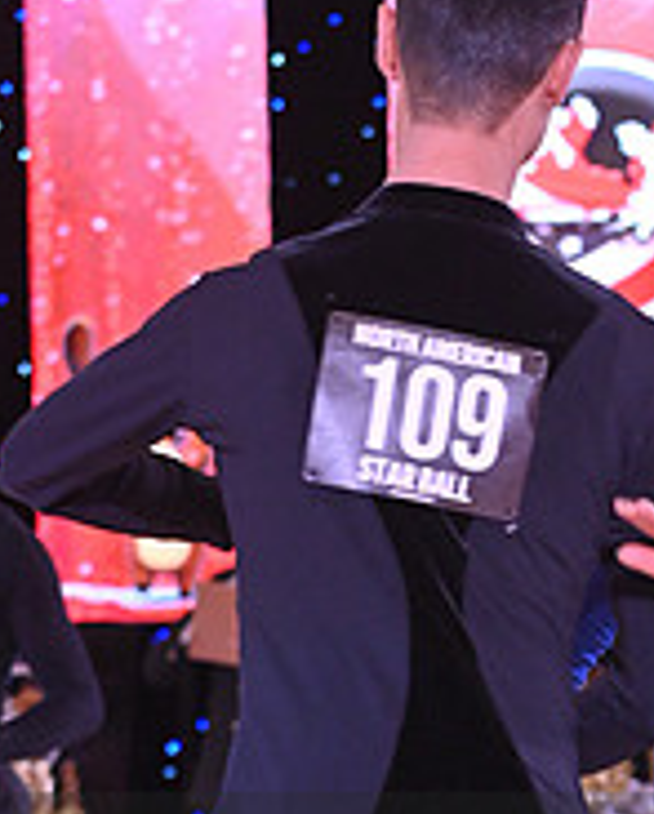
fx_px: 5020
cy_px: 943
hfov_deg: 7.4
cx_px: 625
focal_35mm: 208
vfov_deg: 9.2
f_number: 5
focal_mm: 70
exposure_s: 1/320
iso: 3200
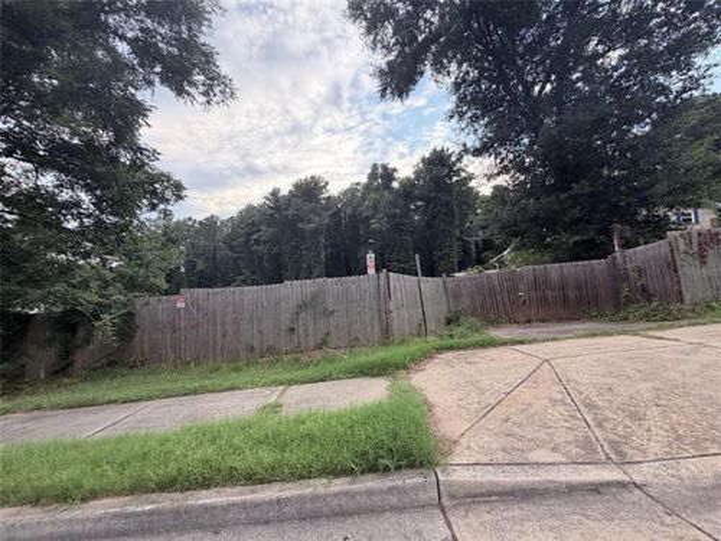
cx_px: 360
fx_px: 292
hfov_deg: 102.1
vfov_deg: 85.7
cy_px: 270
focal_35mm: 14
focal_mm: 2.22
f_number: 2.2
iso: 64
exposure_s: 1/490
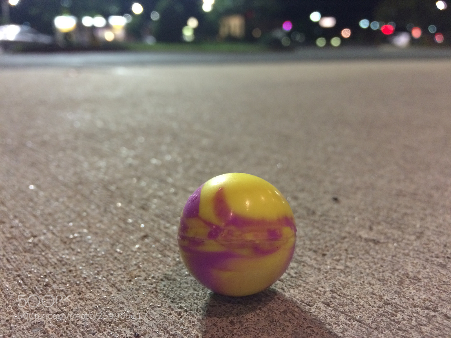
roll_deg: -0.4
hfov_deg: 61.7
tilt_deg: -15.6
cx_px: 226
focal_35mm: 29
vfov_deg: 48.2
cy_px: 169
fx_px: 378
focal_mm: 4.15
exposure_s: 1/17
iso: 320
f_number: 2.2
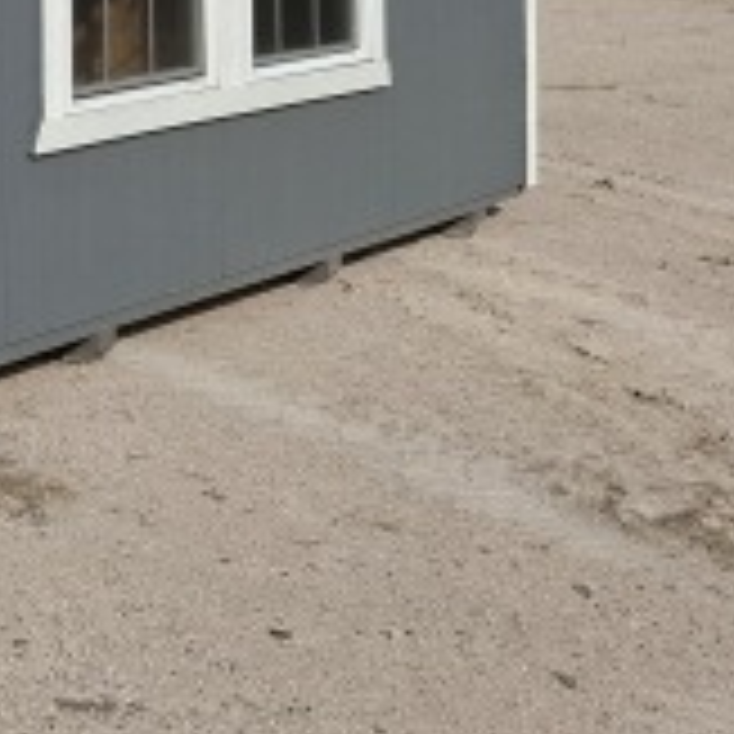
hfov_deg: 17.9
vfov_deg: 19.6
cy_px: -266
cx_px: -536
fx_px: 1919
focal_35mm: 80
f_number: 1.8
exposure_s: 1/2415
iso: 50
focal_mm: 5.54
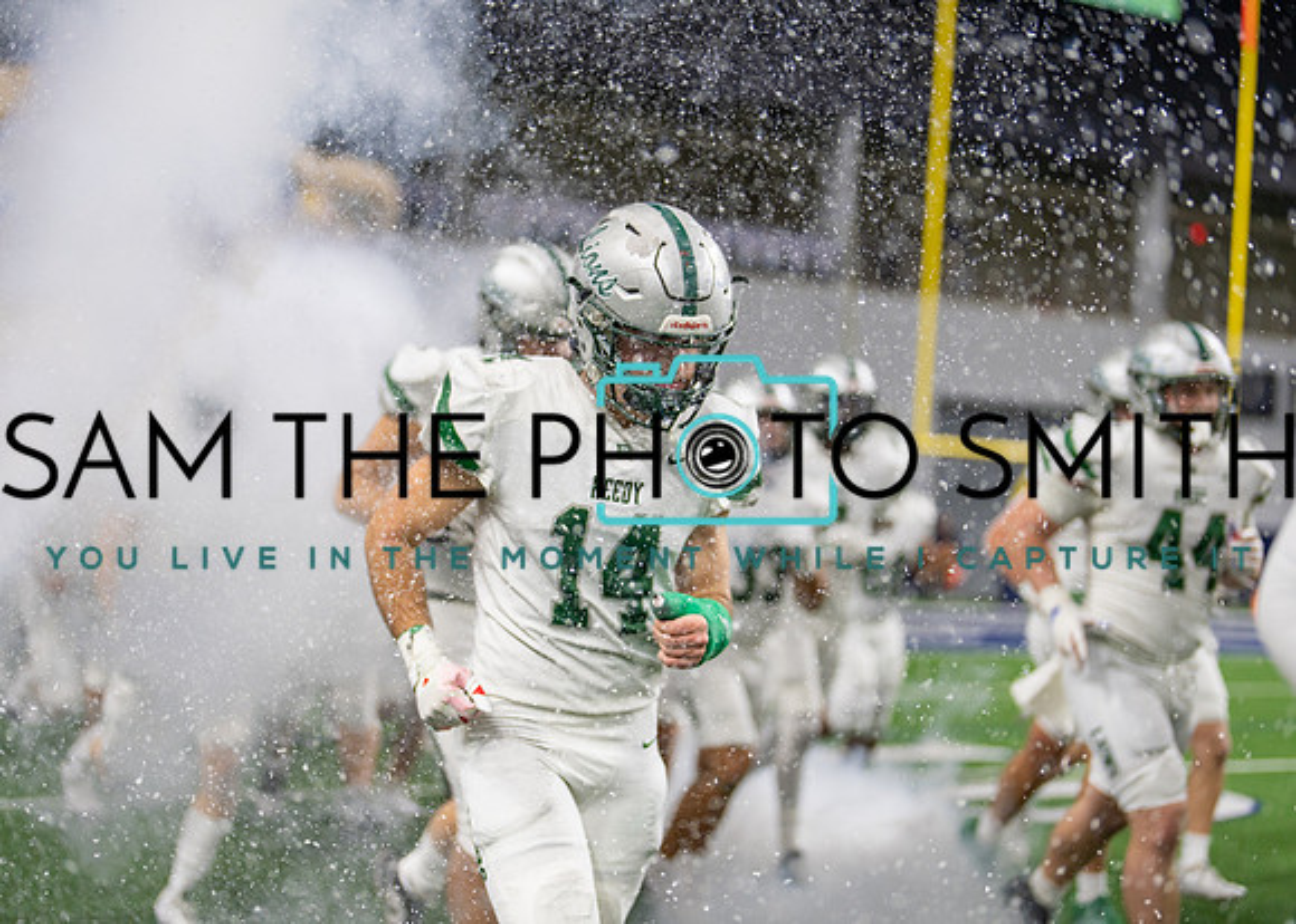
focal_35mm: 52
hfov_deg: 37.2
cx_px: 648
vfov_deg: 27.0
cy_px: 462
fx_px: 1928
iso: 500
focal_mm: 50
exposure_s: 1/1250
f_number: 1.2
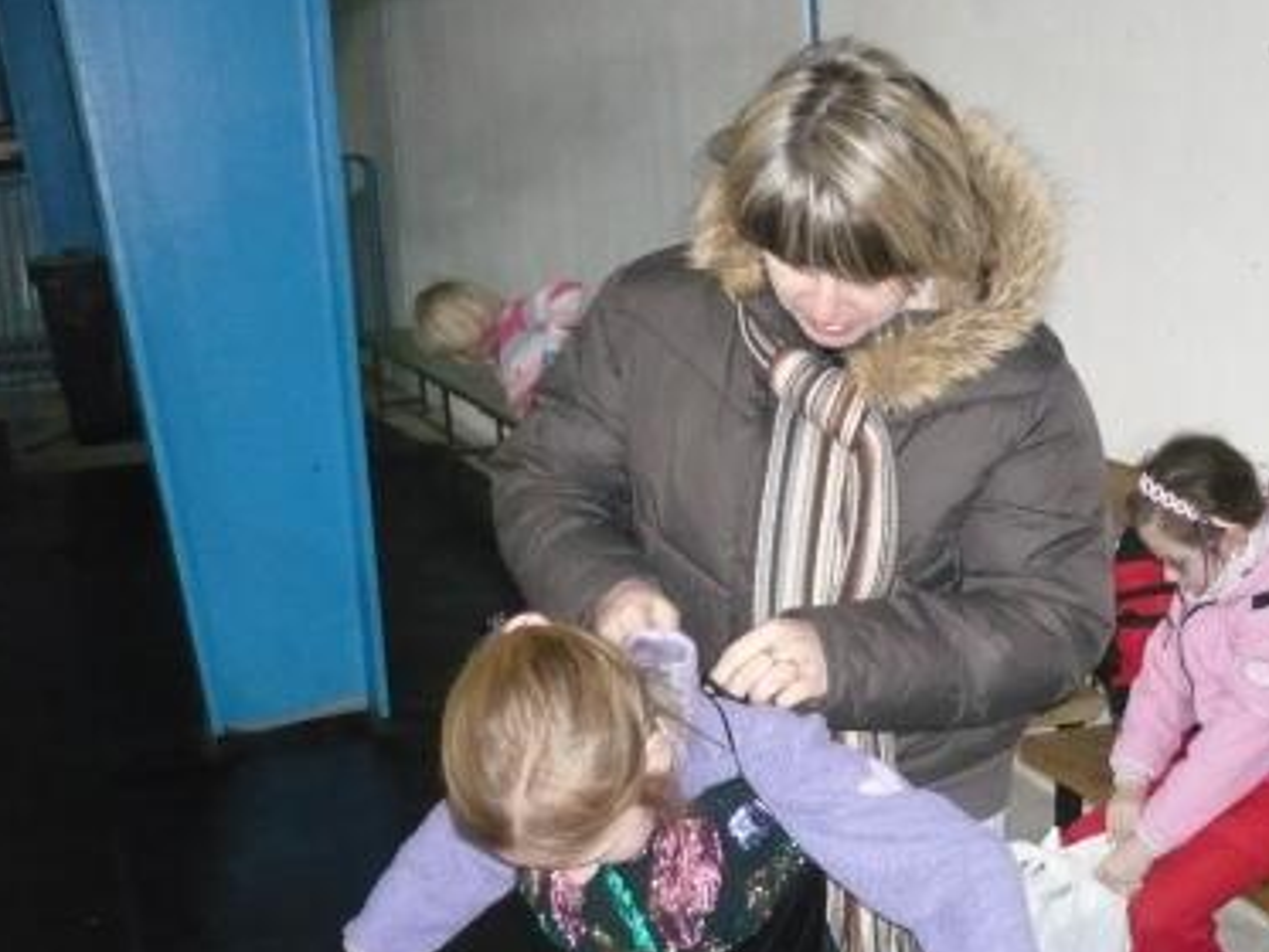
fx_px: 2200
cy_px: 527
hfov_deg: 32.0
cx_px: 827
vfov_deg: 24.4
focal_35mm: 60
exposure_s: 1/30
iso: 500
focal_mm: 5.8
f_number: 2.8
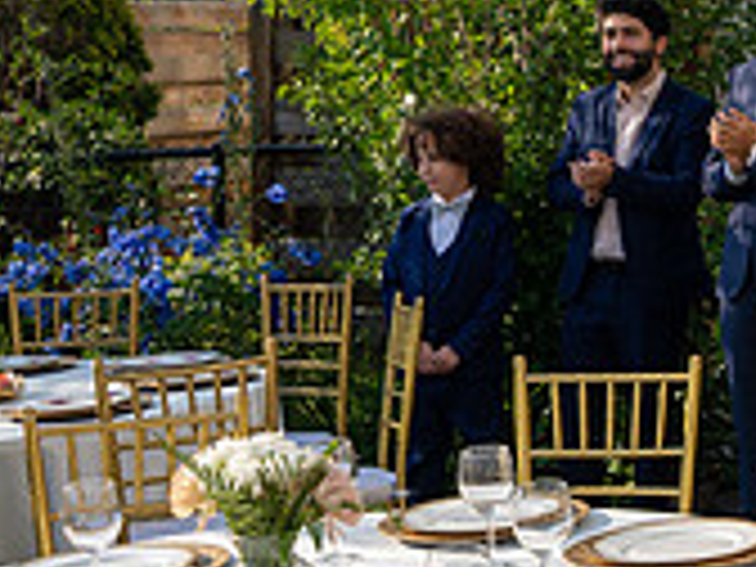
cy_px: 254
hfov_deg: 18.6
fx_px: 2031
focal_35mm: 93
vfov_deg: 15.9
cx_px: 1138
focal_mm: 28
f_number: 4.5
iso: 100
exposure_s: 1/500
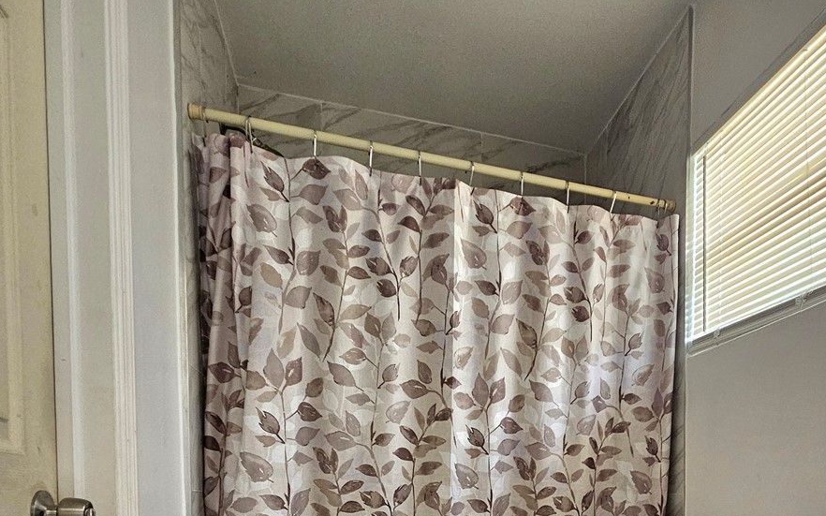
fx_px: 563
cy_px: 528
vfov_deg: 41.9
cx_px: 555
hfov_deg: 70.3
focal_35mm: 25
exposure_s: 1/60.2
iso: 160
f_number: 2.2
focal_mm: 2.2
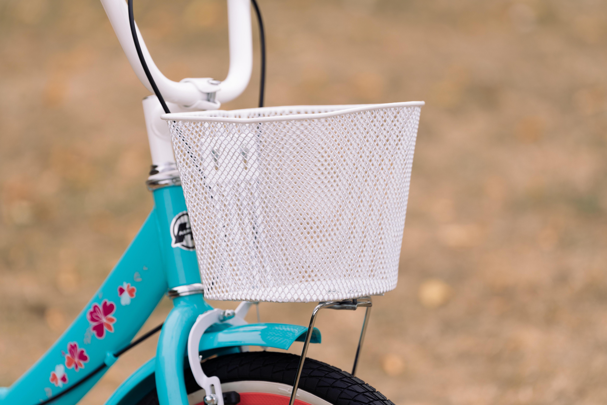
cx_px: 304
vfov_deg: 7.1
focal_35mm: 194
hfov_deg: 10.6
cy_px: 202
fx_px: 3271
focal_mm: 194
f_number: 3.5
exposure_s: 1/400
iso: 100
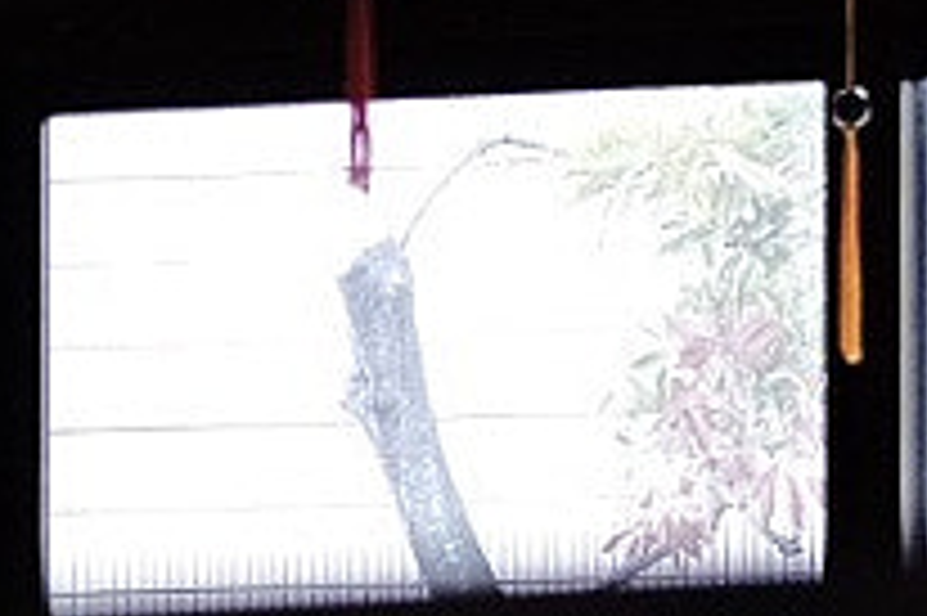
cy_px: 1180
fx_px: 10600
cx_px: -783
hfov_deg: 4.9
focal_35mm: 412
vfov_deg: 3.3
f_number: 2
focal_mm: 35
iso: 800
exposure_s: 1/125
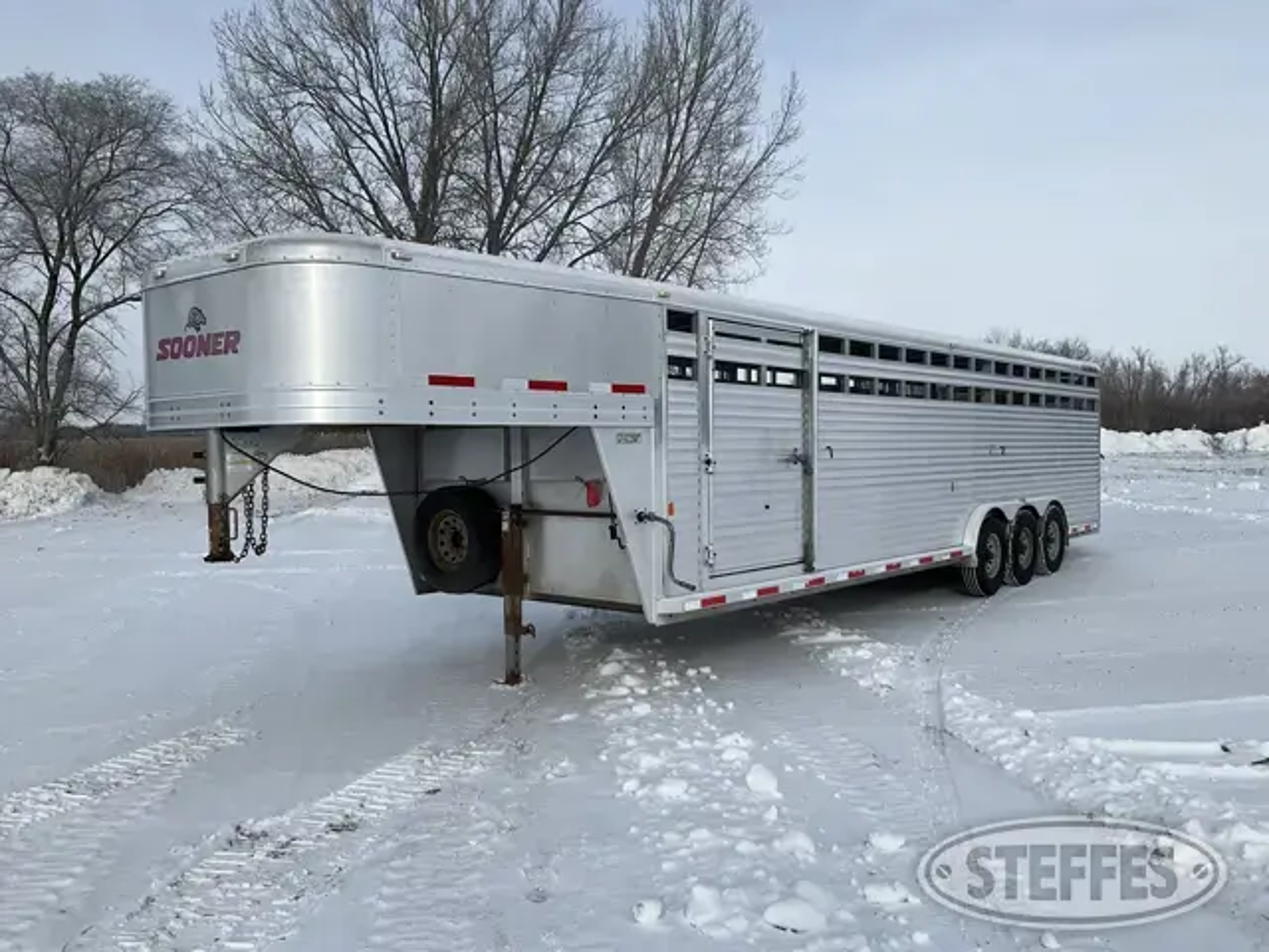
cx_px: 634
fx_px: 1063
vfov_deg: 48.2
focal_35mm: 29
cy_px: 476
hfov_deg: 61.7
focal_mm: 3
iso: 25
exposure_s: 1/3534
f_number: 1.8
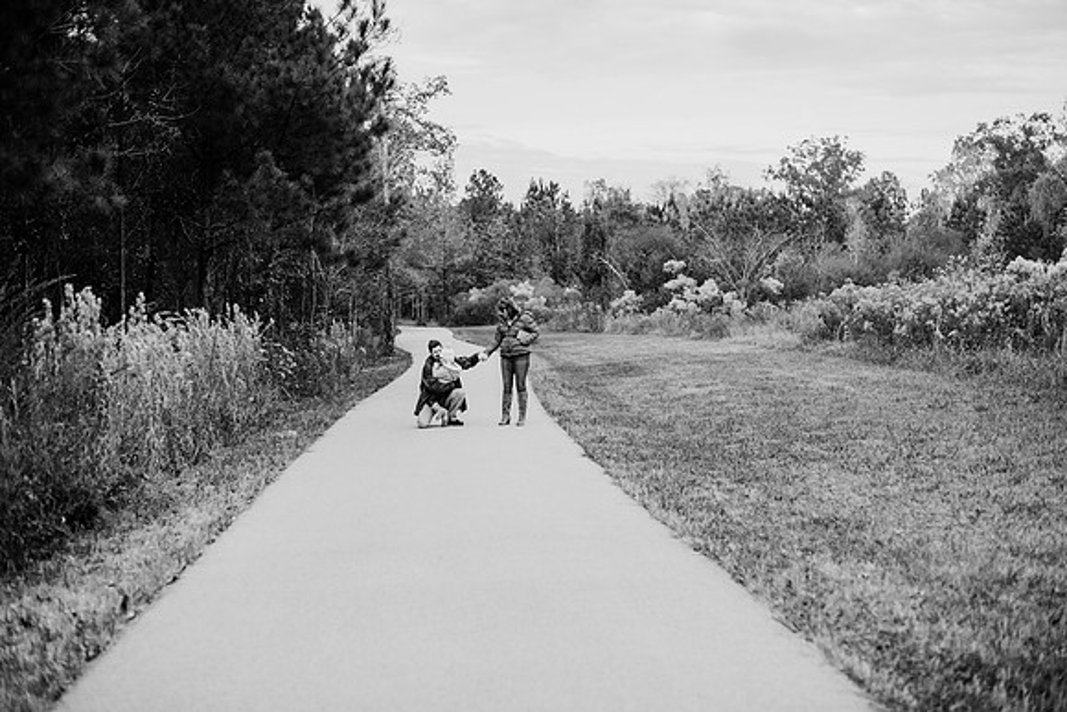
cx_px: 534
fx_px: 1482
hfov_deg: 39.6
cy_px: 356
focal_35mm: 50
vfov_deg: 27.0
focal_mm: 50
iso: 320
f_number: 2.2
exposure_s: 1/800
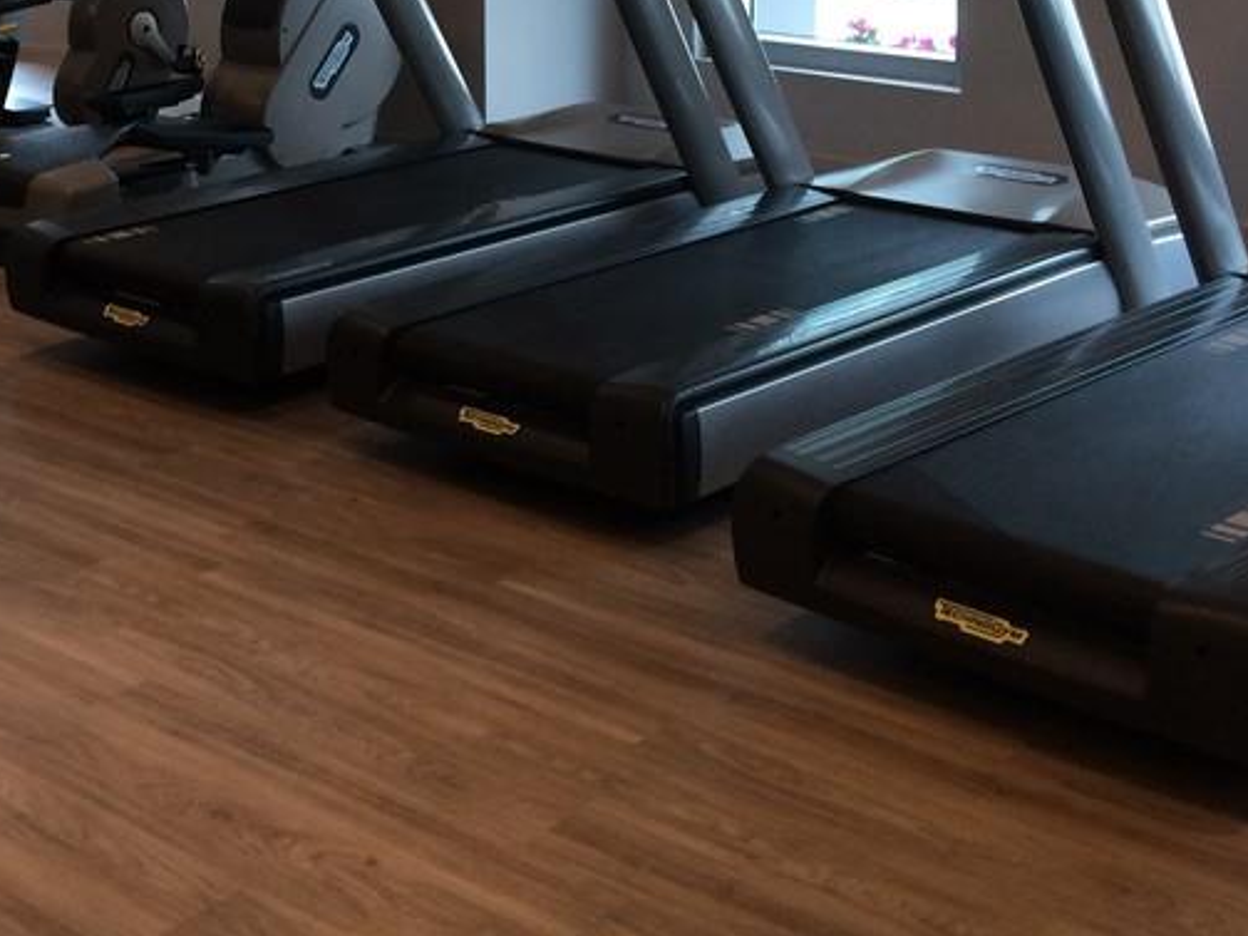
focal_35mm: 59
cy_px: 25
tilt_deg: -6.6
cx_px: 357
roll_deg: +0.9
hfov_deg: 32.3
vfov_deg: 23.8
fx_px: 2127
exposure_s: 1/30
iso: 40
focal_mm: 4.15
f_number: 2.2
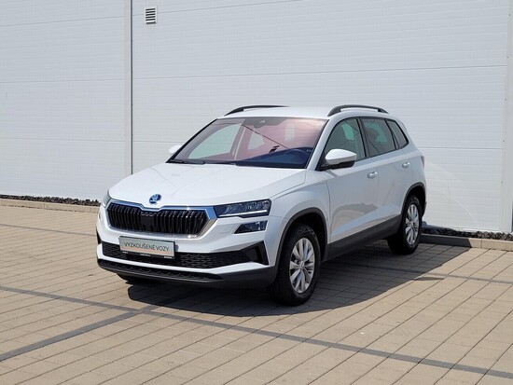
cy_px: 192
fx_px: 385
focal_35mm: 26
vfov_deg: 53.1
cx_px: 256
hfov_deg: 67.3
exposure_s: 1/4131
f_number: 1.8
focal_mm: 5.4
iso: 40
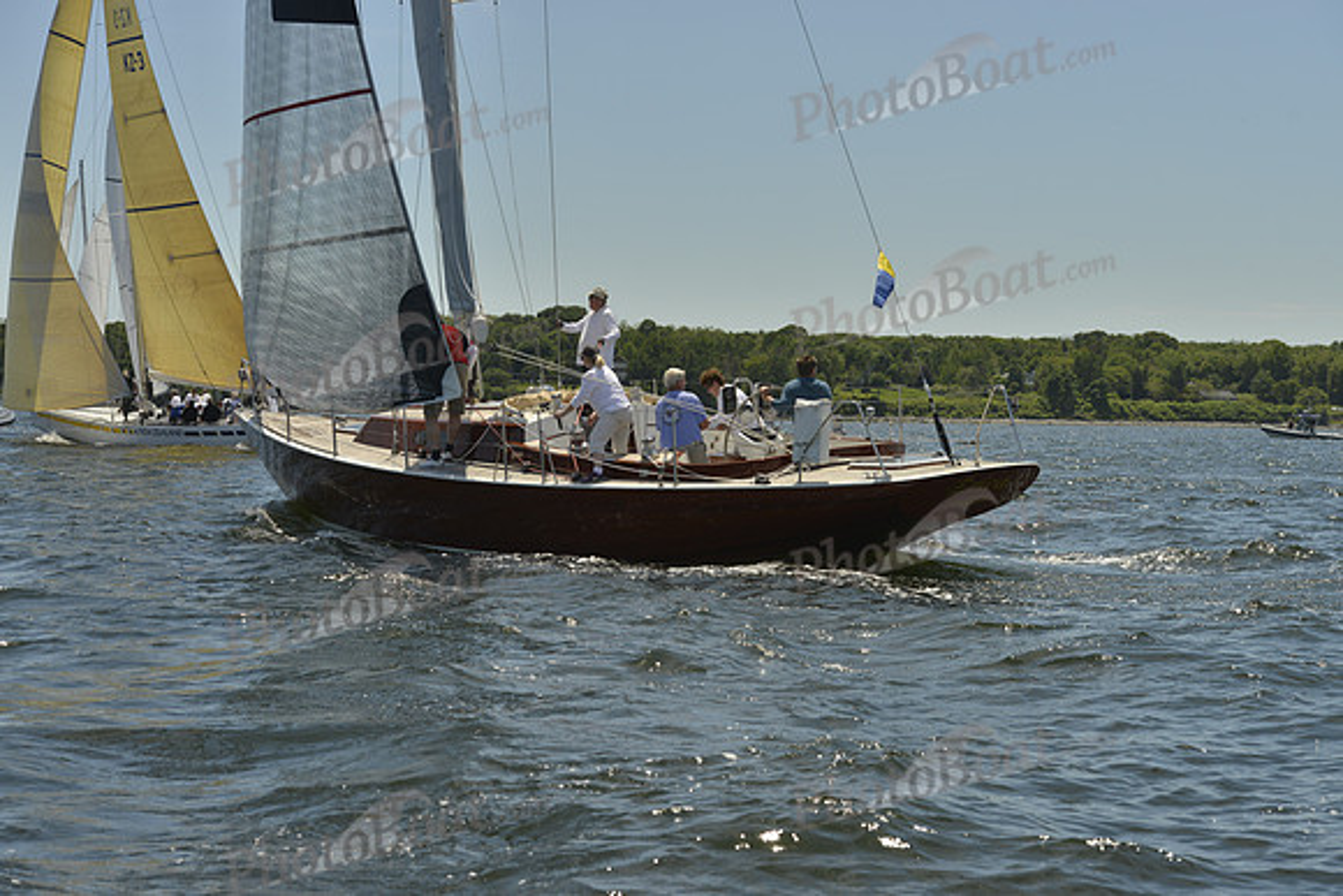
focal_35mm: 70
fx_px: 2612
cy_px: 448
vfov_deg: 19.5
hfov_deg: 28.8
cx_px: 672
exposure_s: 1/1600
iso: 280
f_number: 8
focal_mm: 70
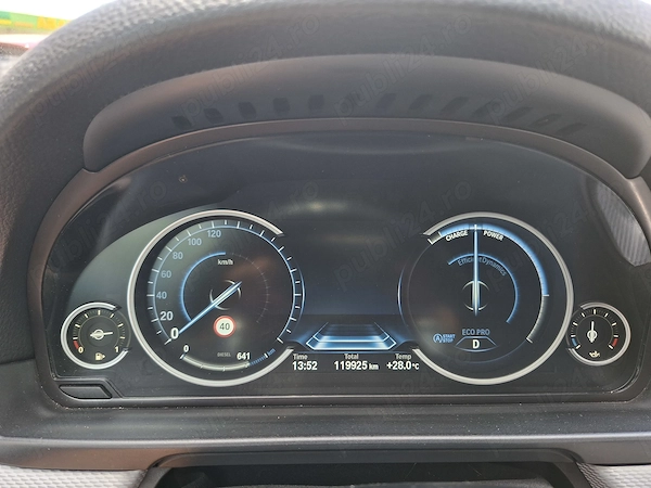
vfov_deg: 58.9
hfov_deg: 73.9
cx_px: 326
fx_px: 433
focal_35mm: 23
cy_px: 244
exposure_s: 1/100
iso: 100
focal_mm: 5.54
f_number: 1.8
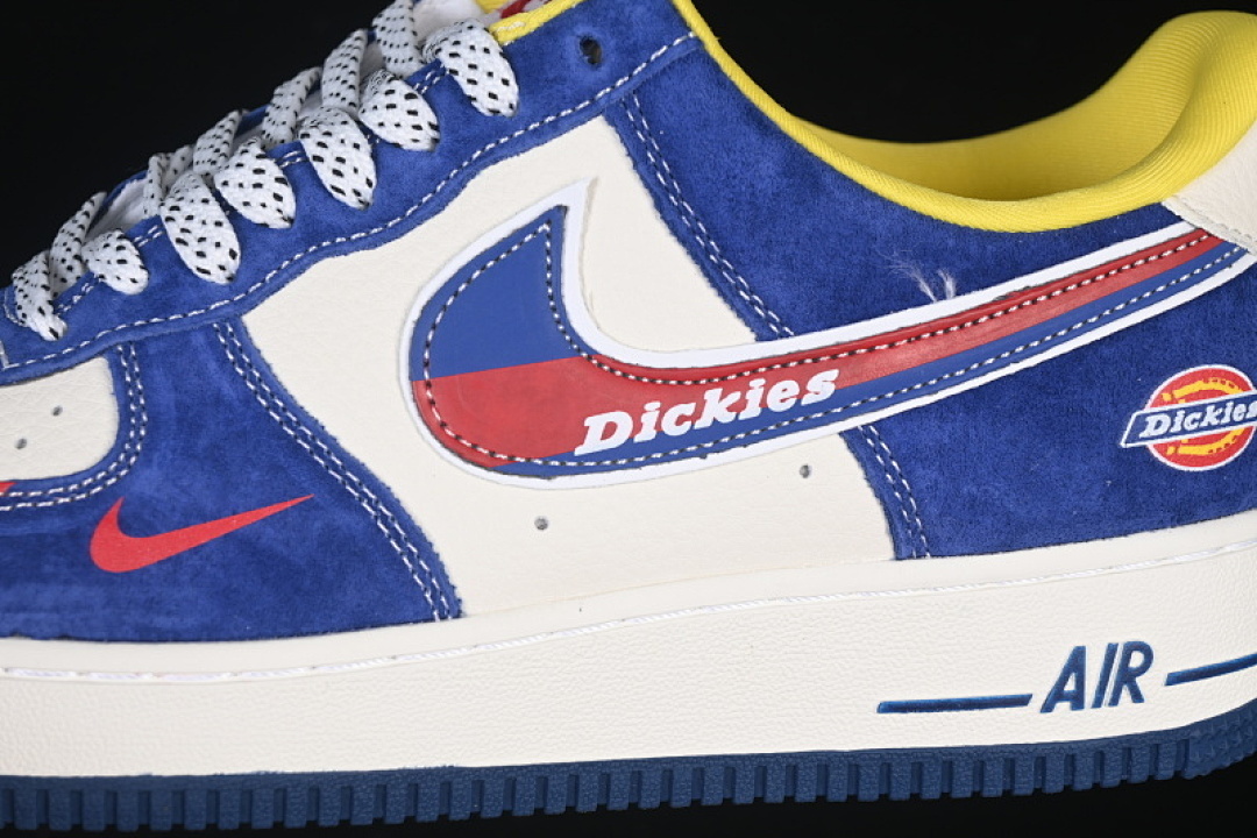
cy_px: 419
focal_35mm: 75
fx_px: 2619
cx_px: 628
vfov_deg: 18.2
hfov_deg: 27.0
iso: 160
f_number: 6.3
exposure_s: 1/60
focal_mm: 50
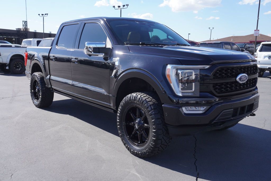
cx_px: 136
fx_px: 249
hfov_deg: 57.2
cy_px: 90
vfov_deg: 40.0
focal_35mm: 33
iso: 100
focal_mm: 22
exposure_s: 1/160
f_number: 7.1
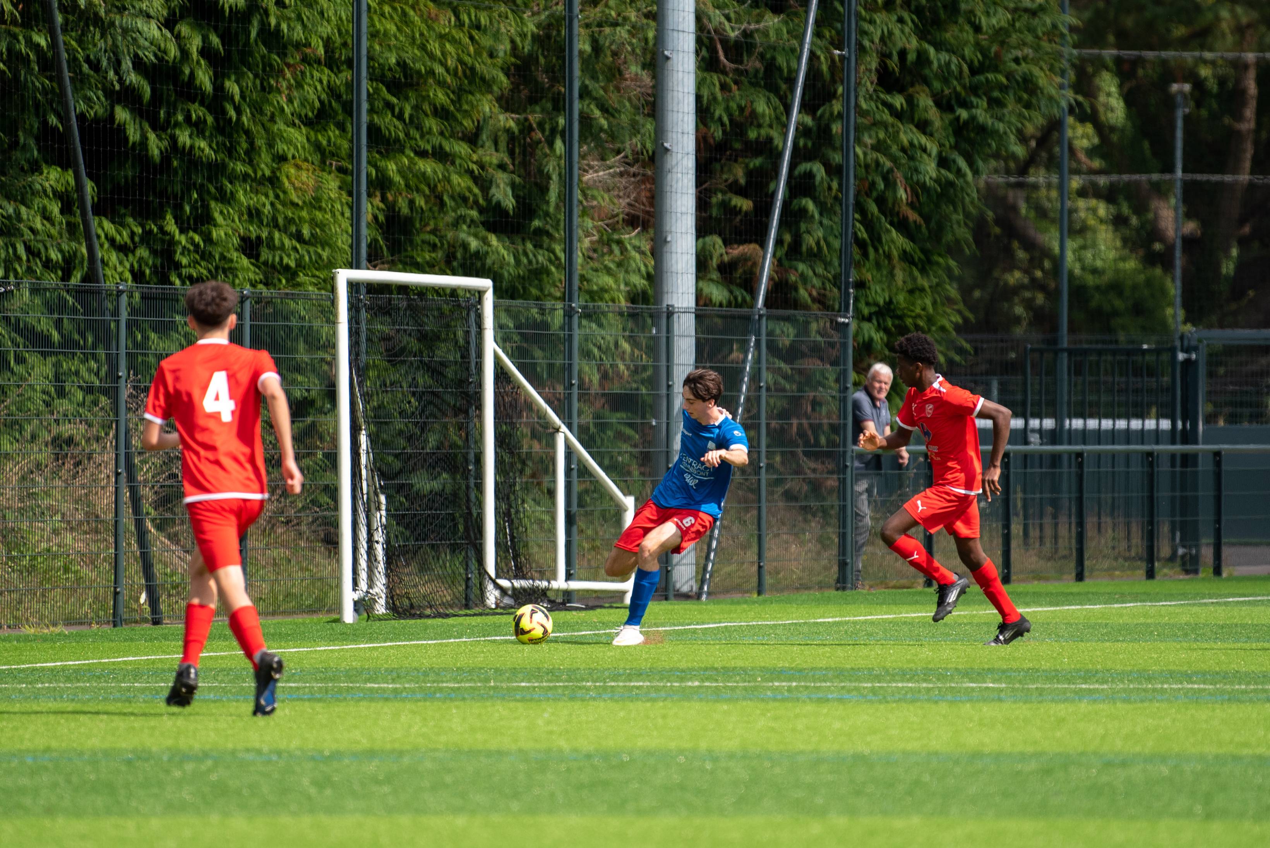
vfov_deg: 3.8
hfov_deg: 5.6
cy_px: 337
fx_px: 12940
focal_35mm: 367
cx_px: 681
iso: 180
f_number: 2.8
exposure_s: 1/4000
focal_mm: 200
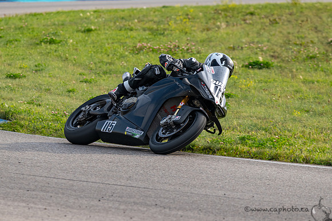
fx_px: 3475
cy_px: 120
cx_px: 151
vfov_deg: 3.7
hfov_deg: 5.5
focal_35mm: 377
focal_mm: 280
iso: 360
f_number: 5.6
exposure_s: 1/1250
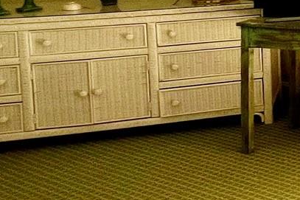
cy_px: -68
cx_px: 625
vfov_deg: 18.5
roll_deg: +0.2
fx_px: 566
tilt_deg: -4.4
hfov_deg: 18.0
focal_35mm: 68
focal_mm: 1.57
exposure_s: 1/435
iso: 32
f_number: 1.8
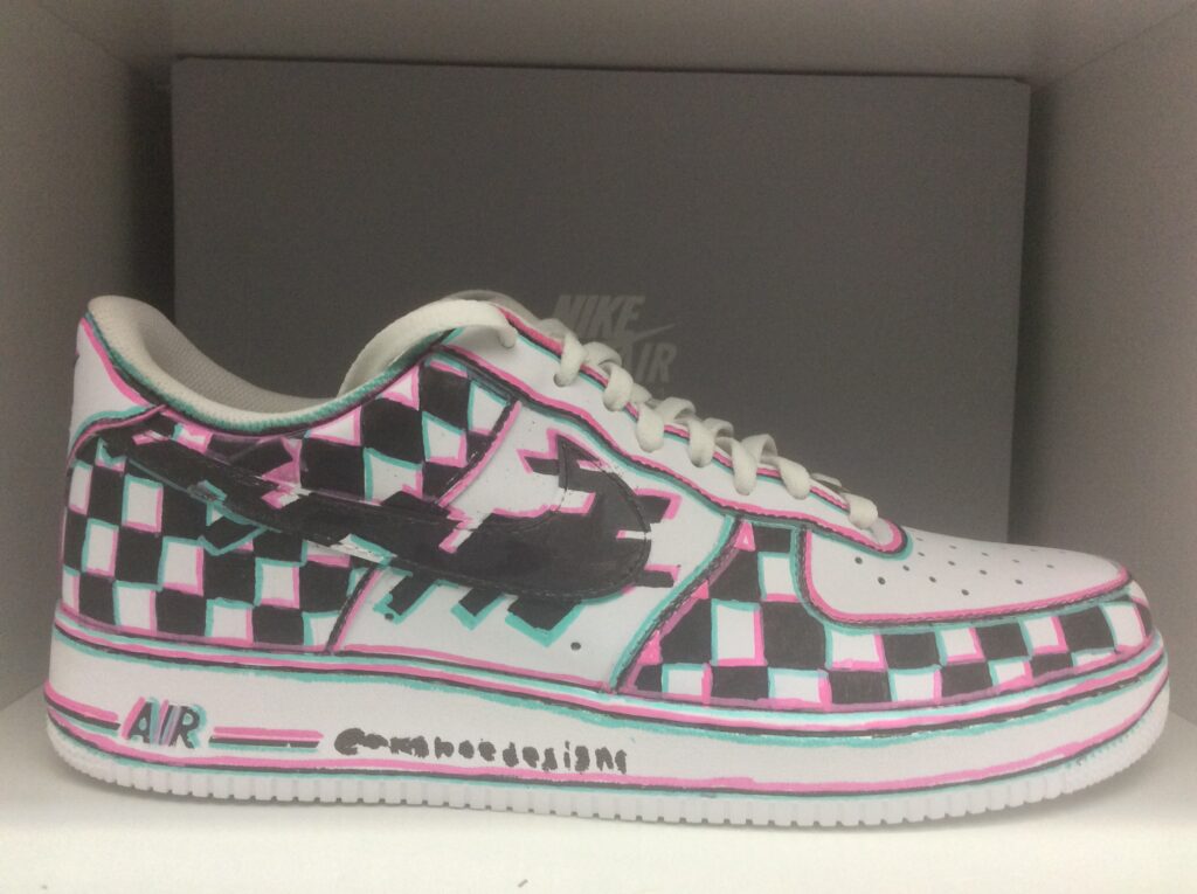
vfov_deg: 44.1
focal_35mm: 32
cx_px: 598
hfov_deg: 56.9
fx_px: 1105
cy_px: 447
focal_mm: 3.3
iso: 125
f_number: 2.4
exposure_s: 1/24
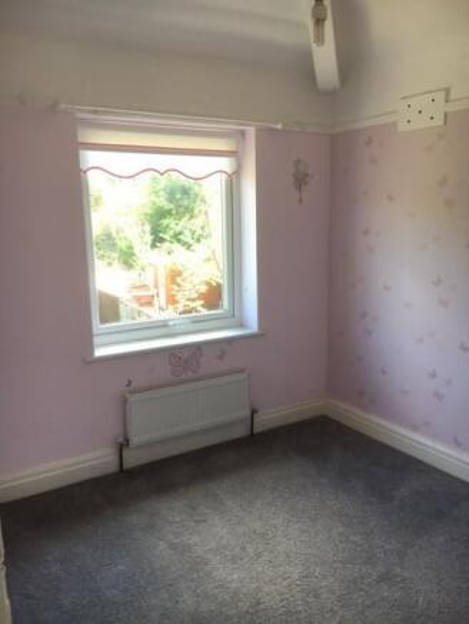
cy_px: 312
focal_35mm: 29
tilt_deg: -9.6
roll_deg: +0.9
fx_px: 524
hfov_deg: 48.2
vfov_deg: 61.6
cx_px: 234
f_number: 2.2
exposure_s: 1/50
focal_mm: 4.15
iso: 25
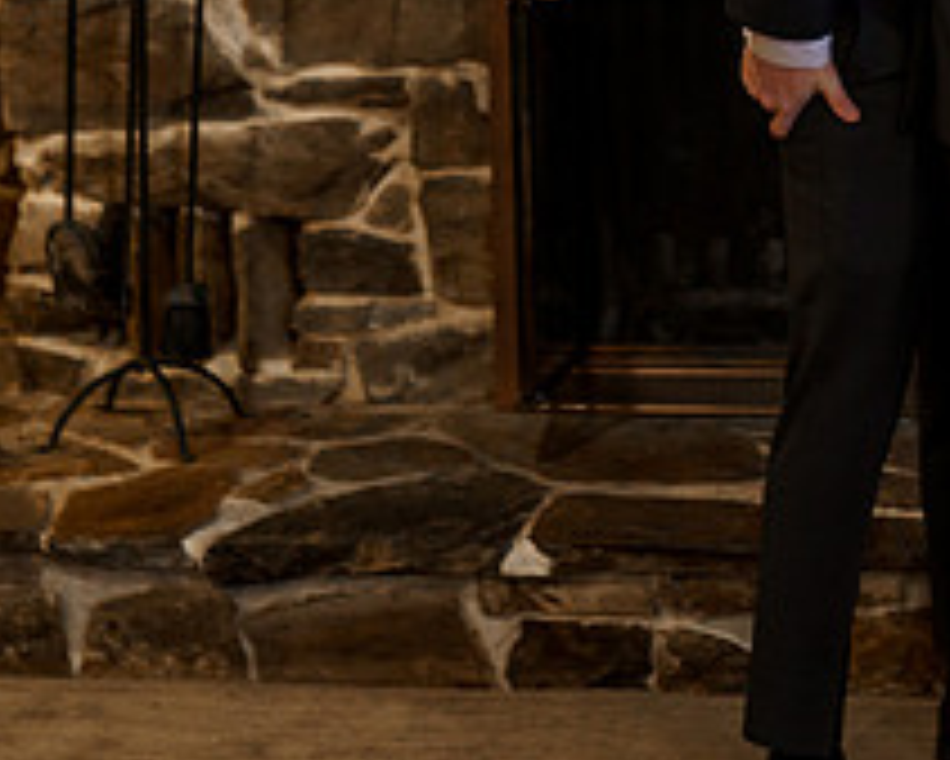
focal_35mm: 108
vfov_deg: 13.8
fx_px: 3038
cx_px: 824
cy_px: -195
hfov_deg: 17.6
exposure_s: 1/160
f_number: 2.2
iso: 1600
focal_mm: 35
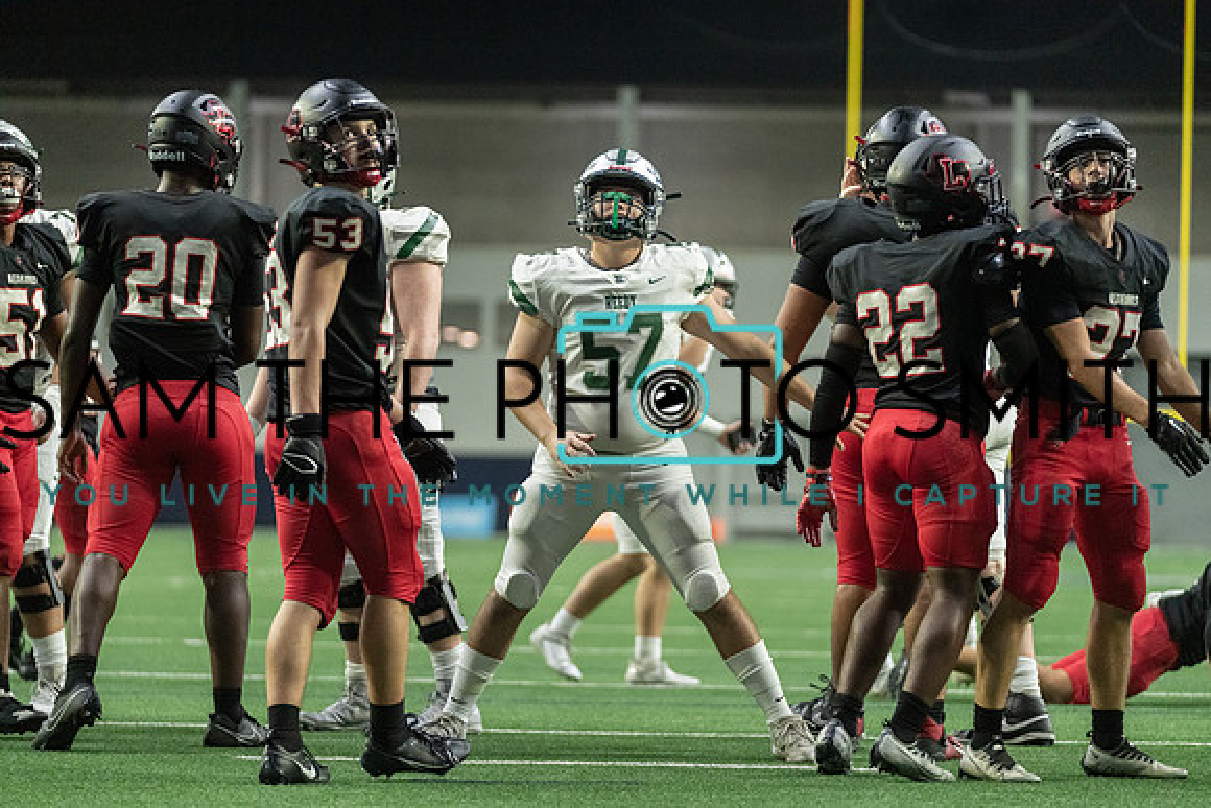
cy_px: 404
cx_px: 606
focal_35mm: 152
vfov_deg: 9.0
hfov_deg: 13.5
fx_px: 5114
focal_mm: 152
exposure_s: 1/1250
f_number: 2.8
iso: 6400
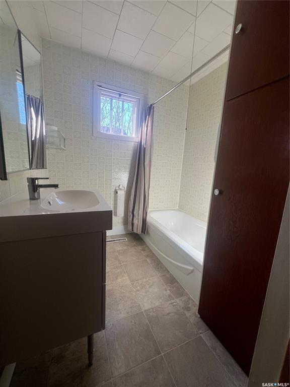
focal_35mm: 13
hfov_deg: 89.9
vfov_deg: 106.2
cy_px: 194
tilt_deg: -9.0
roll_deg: -2.6
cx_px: 145
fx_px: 145
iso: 32
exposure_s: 1/110
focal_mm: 1.57
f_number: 1.8
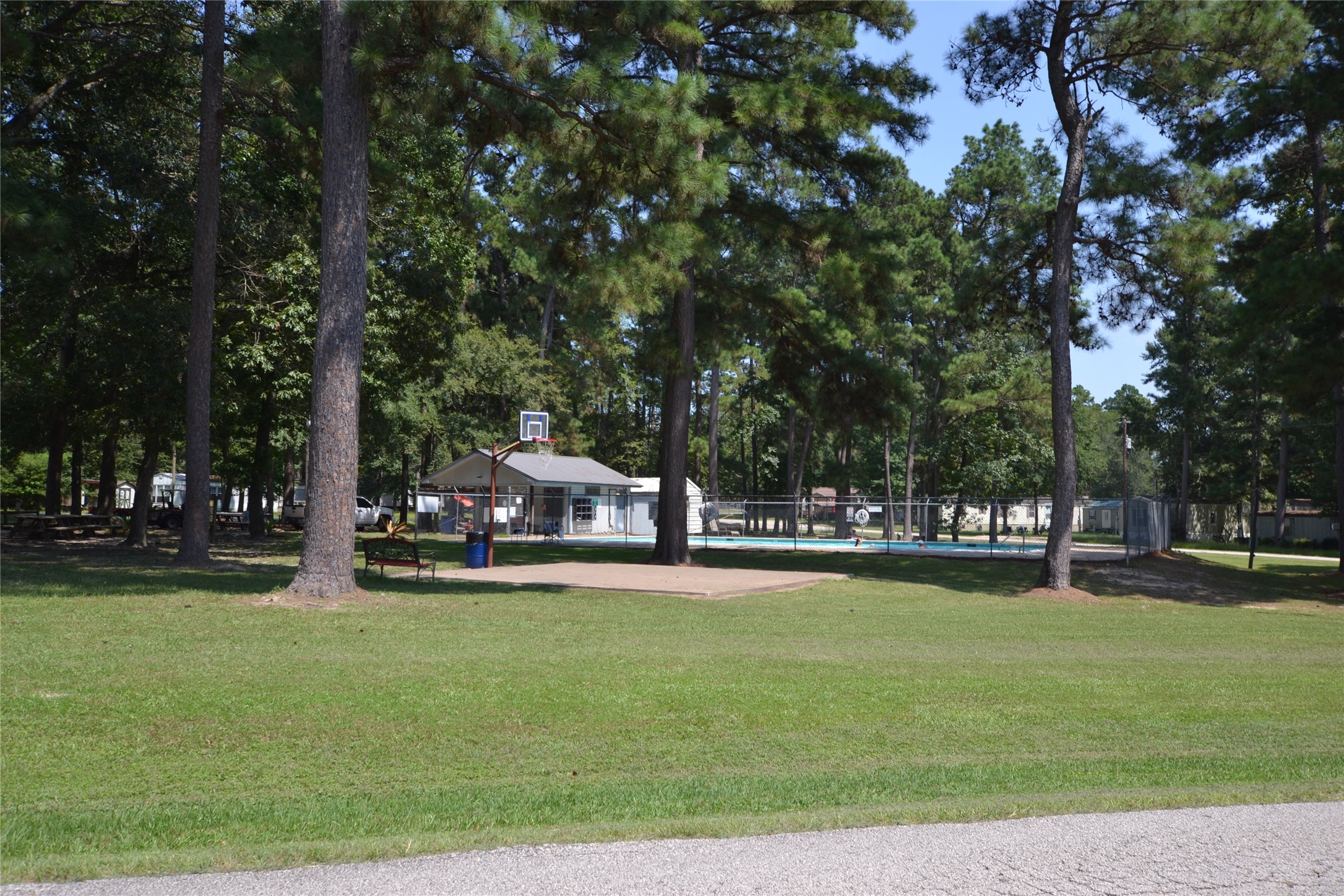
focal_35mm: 30
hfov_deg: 61.9
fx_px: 1120
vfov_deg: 43.6
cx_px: 672
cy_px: 448
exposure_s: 1/200
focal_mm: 20
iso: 100
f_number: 7.1
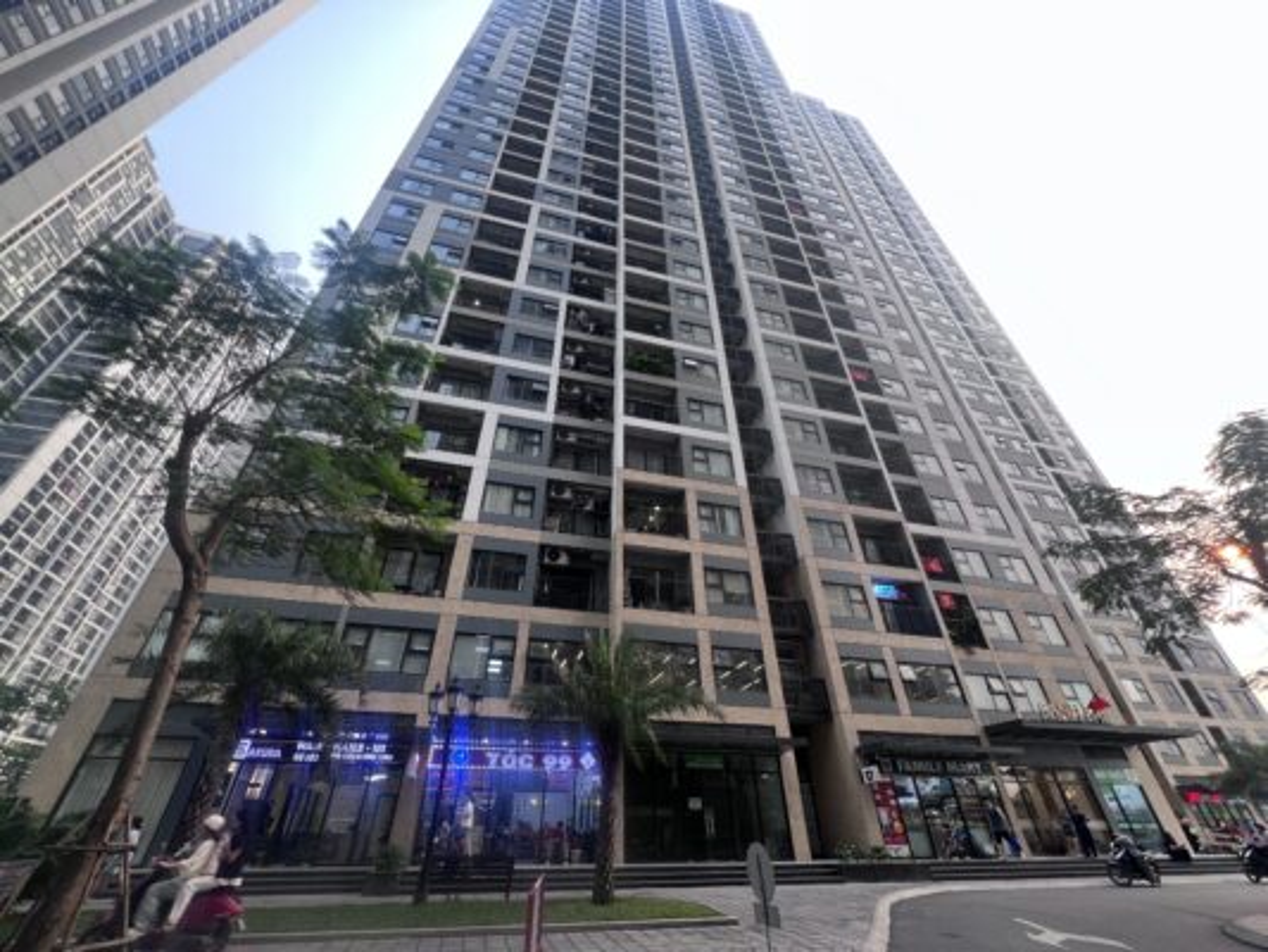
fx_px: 476
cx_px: 634
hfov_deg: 106.2
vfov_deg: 89.9
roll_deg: +0.1
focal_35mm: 13
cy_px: 476
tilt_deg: +34.6
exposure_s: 1/99
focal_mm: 1.57
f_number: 1.8
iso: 50
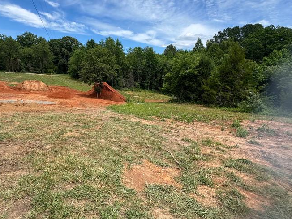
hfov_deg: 75.5
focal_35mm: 22
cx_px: 116
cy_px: 100
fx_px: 186
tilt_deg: -7.8
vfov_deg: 61.0
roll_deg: -2.1
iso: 40
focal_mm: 2.22
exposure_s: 1/1217
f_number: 2.2
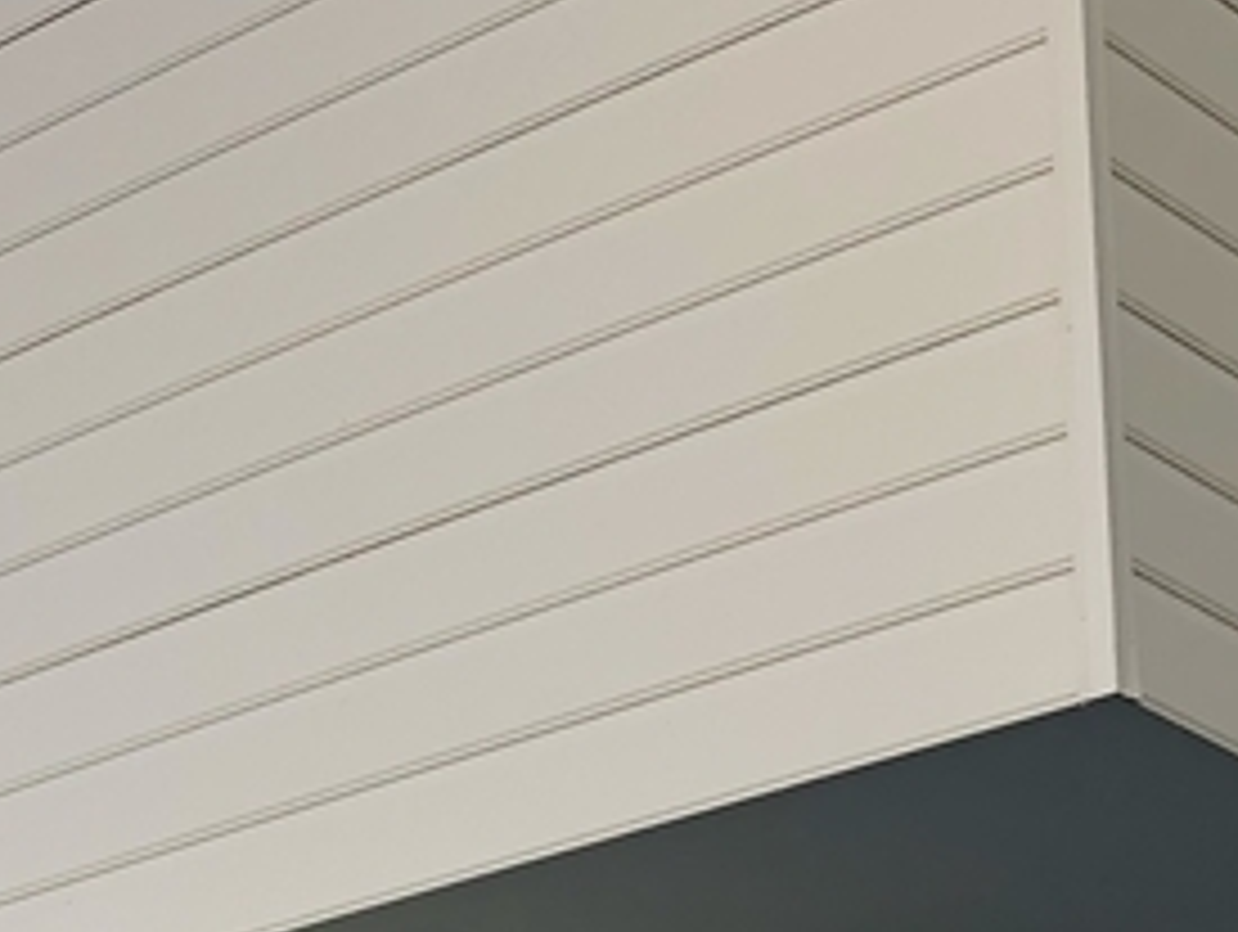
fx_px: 4369
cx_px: -396
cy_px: 1409
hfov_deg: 15.3
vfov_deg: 11.6
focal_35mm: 122
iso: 20
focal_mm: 3.99
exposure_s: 1/300
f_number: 1.8
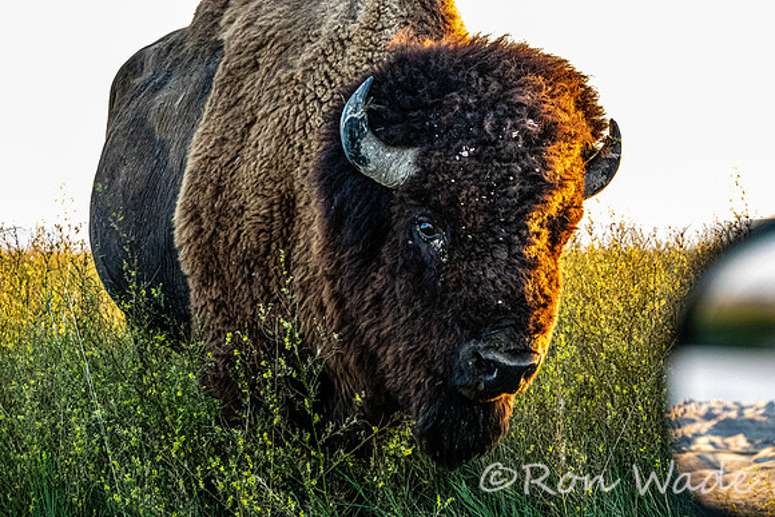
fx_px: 3962
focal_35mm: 184
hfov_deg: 11.2
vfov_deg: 7.5
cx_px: 388
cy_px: 258
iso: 2000
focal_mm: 67.46
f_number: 4
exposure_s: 1/250
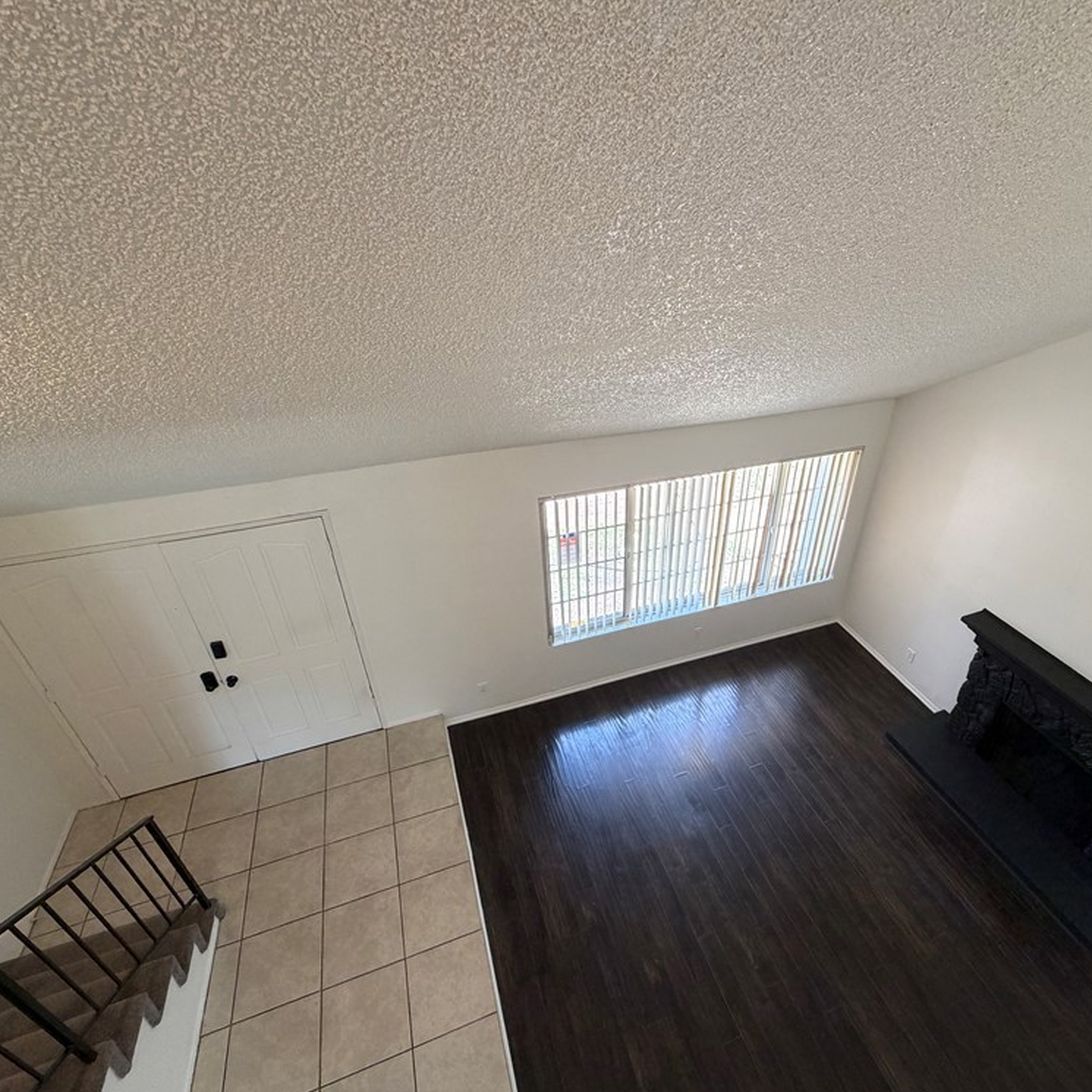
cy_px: 538
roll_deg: -0.2
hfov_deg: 83.5
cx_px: 619
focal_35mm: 17
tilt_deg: -32.0
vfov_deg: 84.0
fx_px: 607
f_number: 2.2
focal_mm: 2.22
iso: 250
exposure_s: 1/60
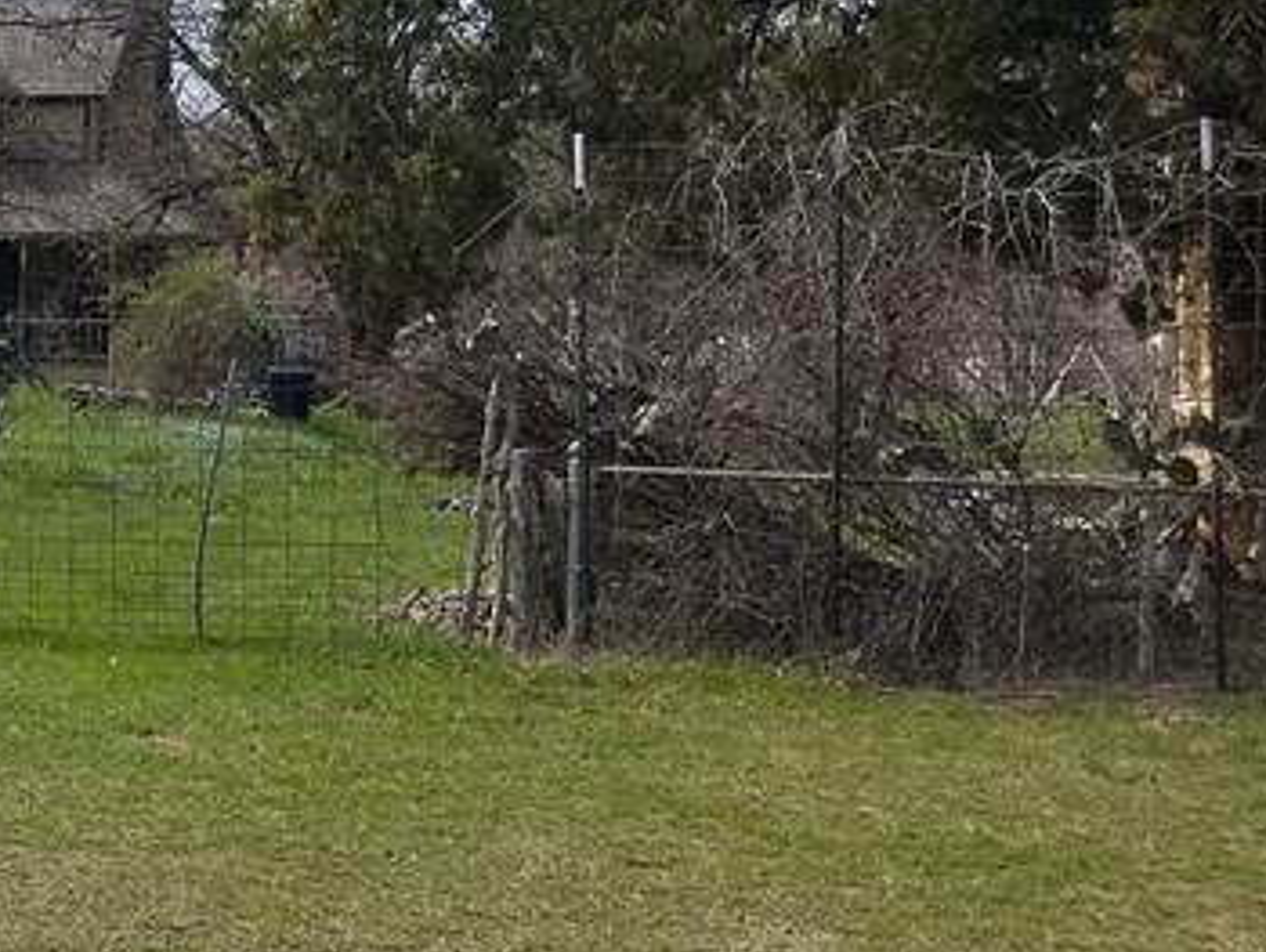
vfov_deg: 19.4
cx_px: -506
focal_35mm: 76
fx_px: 2781
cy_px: 387
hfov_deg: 22.2
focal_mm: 4.25
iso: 50
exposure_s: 1/2784
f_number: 1.7
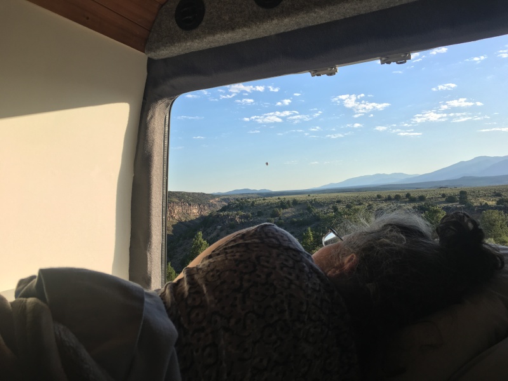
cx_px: 254
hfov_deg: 61.7
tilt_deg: +0.4
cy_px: 190
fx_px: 426
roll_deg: +2.3
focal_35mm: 29
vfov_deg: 48.2
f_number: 2.2
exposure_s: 1/927
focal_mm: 4.15
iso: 25
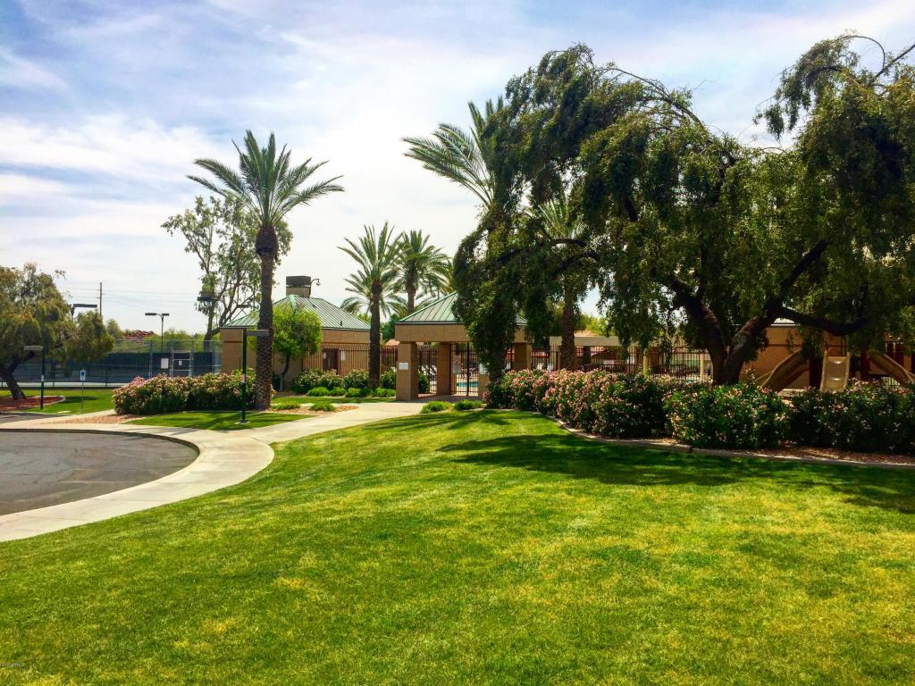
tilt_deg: +2.8
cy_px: 343
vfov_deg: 48.2
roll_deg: -4.3
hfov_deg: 61.7
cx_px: 458
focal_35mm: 29
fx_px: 767
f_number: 2.2
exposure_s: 1/3968
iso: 32
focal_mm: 4.15
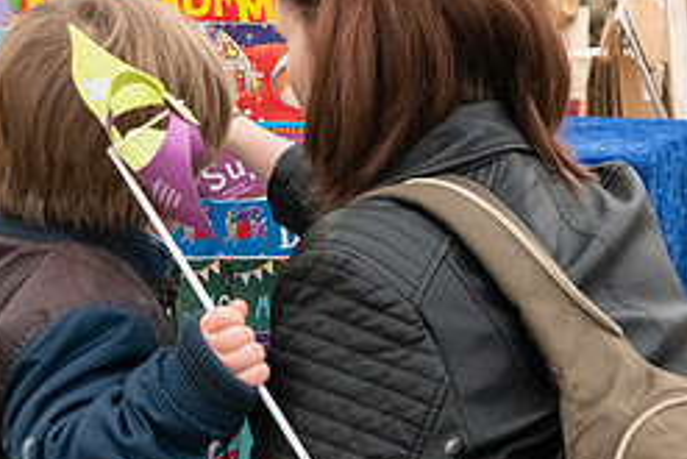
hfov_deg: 15.4
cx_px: 264
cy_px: 171
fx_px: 2539
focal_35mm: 133
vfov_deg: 10.3
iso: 4000
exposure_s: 1/400
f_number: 8
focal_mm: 55
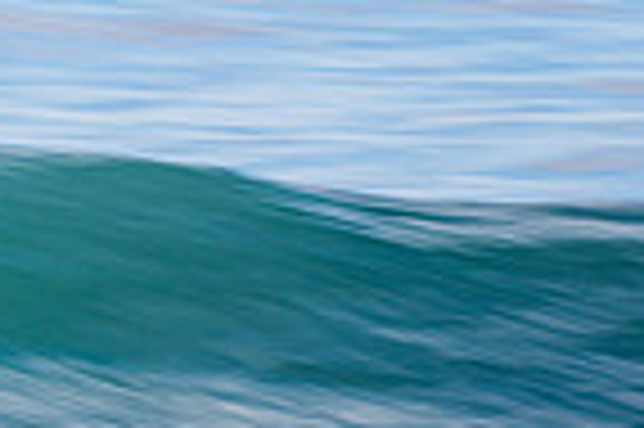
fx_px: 36308
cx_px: -522
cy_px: 363
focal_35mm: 2032
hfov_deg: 1.0
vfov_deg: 0.7
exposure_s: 1/20
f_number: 10
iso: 31
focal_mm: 500
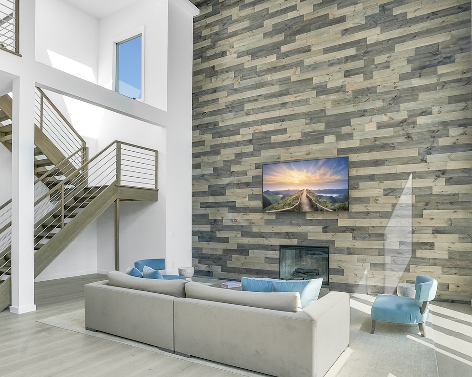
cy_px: 226
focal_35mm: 23
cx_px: 242
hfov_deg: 72.6
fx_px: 321
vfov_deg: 60.4
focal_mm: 16
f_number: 9
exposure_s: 1/30
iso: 400
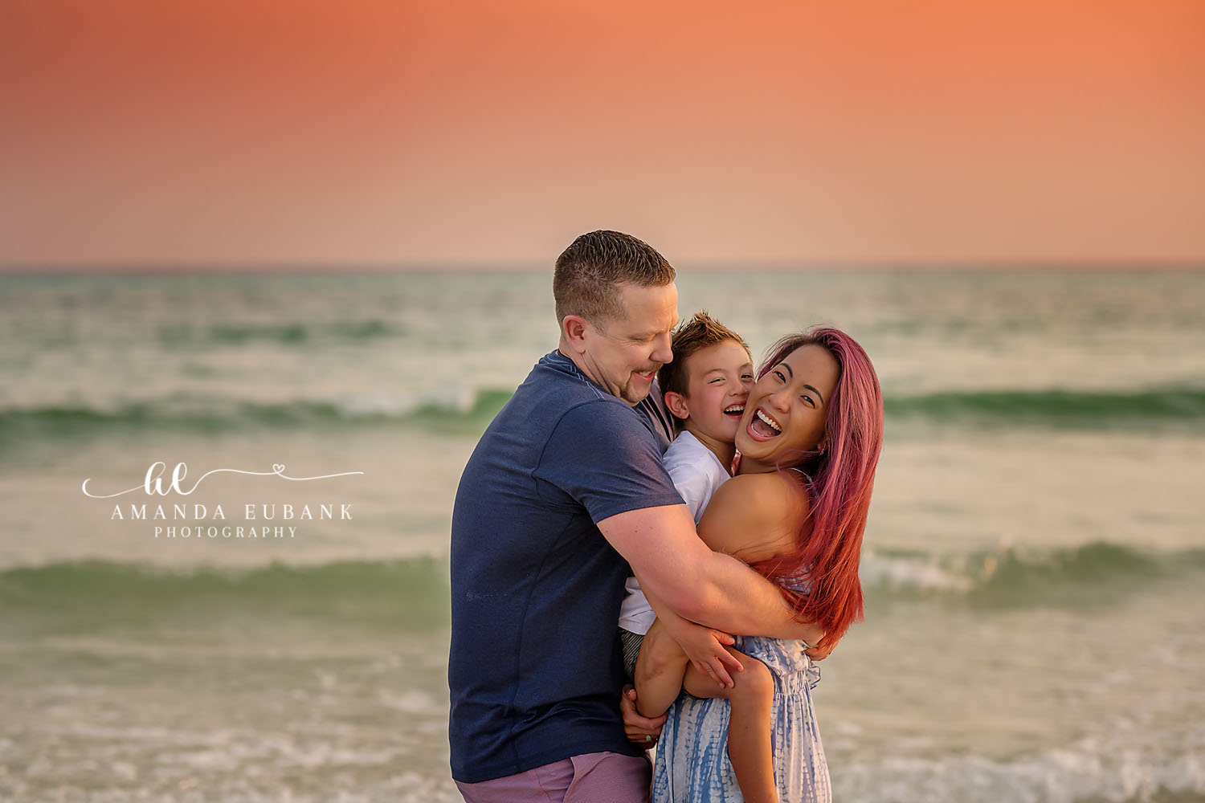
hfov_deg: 23.9
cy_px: 402
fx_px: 2845
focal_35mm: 85
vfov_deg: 16.1
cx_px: 602
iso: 400
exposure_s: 1/3200
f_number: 2.5
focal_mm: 85
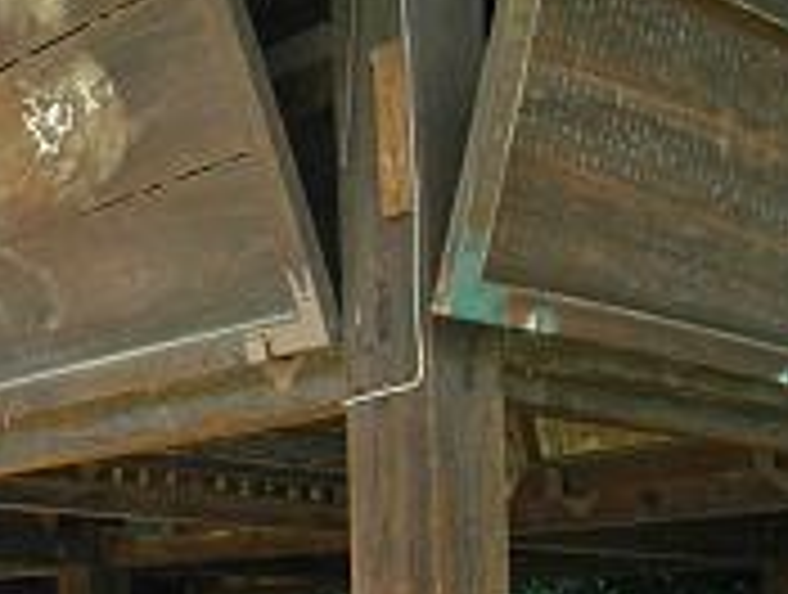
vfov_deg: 20.7
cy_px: 405
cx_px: -74
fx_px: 1620
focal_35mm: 71
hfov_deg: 25.4
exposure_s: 1/125
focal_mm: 5.7
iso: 160
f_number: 2.9
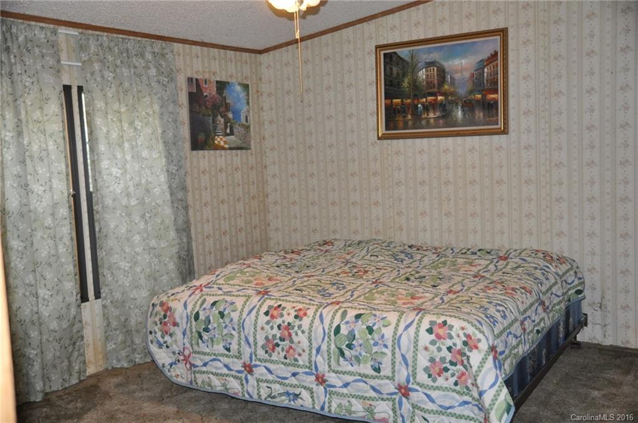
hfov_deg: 49.6
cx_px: 319
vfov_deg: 34.1
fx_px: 690
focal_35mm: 39
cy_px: 212
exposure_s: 1/60
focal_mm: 26
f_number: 2.8
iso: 800
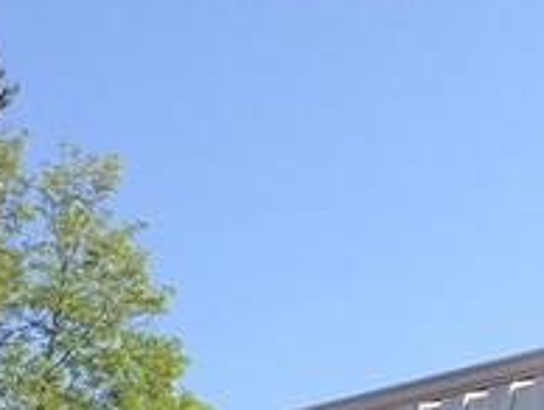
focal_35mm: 153
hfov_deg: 12.7
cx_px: 544
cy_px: 862
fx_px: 2407
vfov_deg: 9.1
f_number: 2.2
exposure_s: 1/605
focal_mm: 4.15
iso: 25
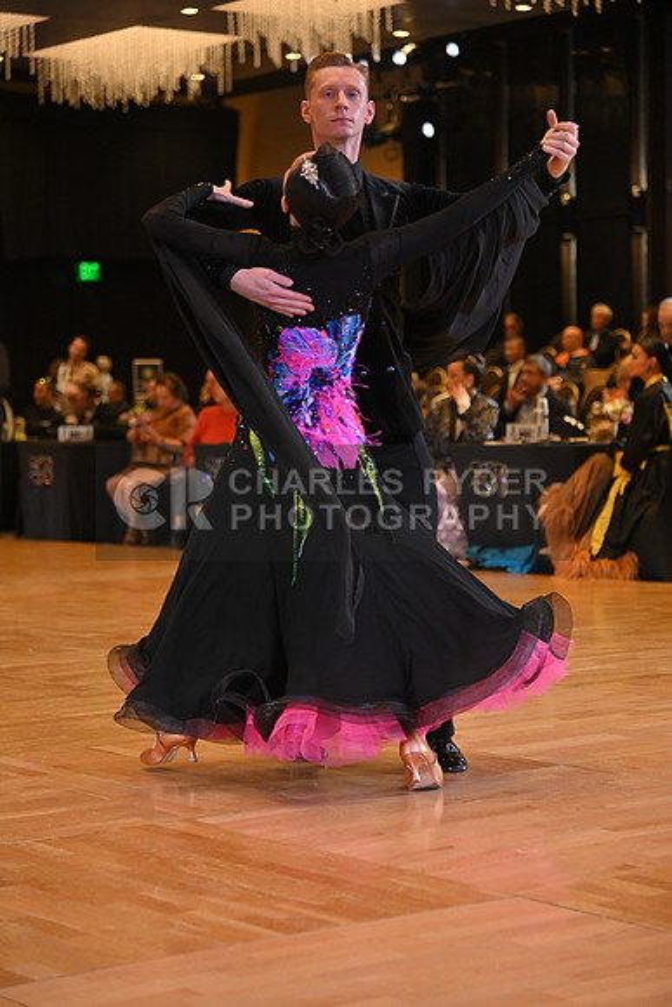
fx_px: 2378
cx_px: 336
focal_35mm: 85
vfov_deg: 23.9
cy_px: 504
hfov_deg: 16.1
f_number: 4
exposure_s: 1/400
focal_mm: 85
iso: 1600
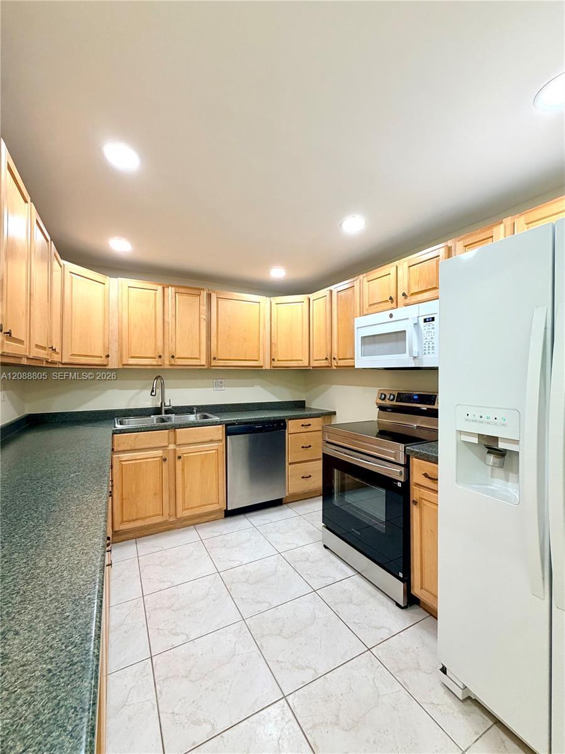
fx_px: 305
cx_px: 282
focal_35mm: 14
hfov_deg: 85.6
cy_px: 377
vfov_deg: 102.1
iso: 200
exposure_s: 1/120
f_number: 2.2
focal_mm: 2.22
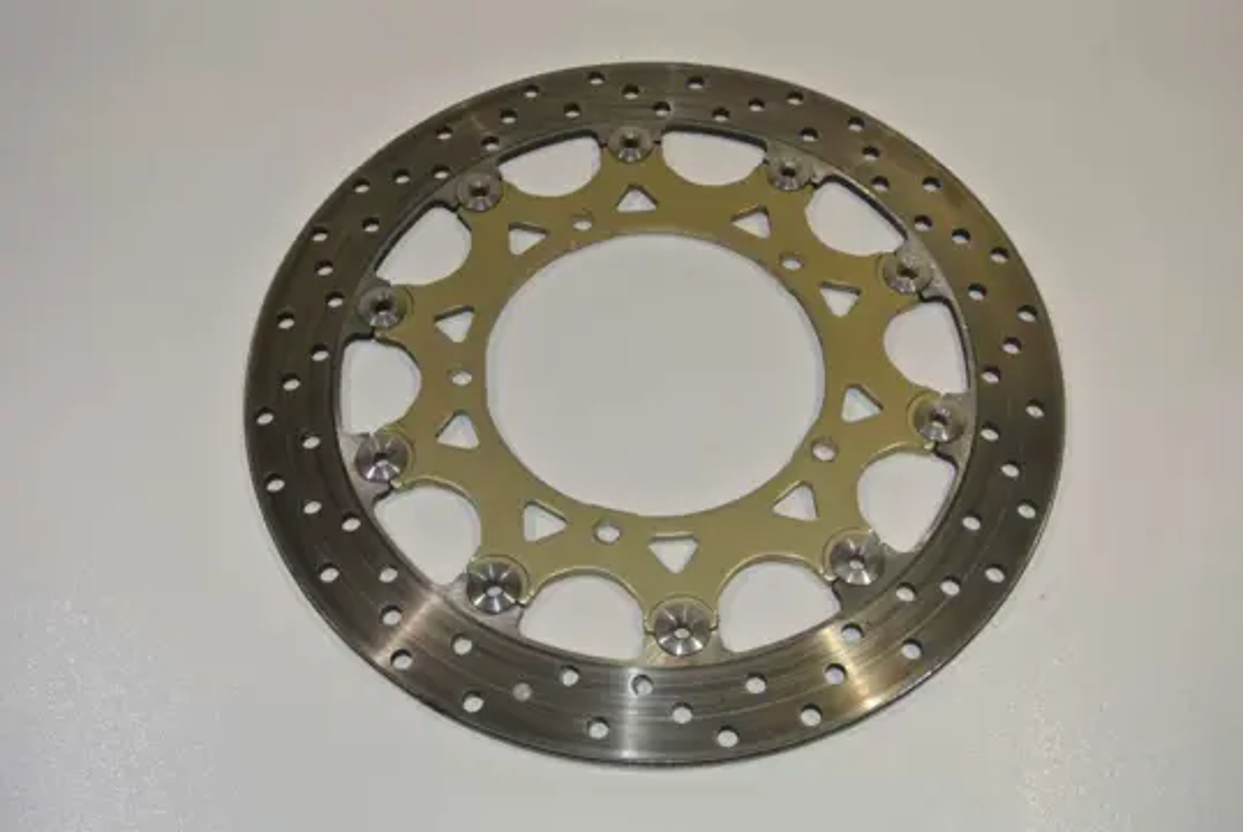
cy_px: 416
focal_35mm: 42
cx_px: 622
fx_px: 1452
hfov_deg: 46.4
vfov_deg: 32.0
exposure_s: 1/60
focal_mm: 15.7
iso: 200
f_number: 4.2
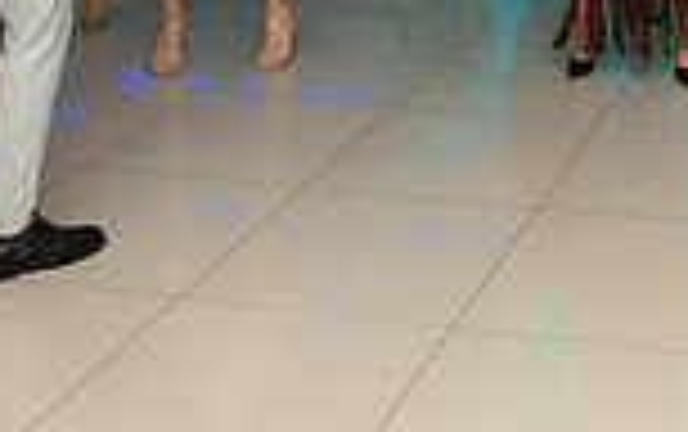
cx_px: 649
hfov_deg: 24.3
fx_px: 1539
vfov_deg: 14.6
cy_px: -256
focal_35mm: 82
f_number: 2.8
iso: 1600
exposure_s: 1/200
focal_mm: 19
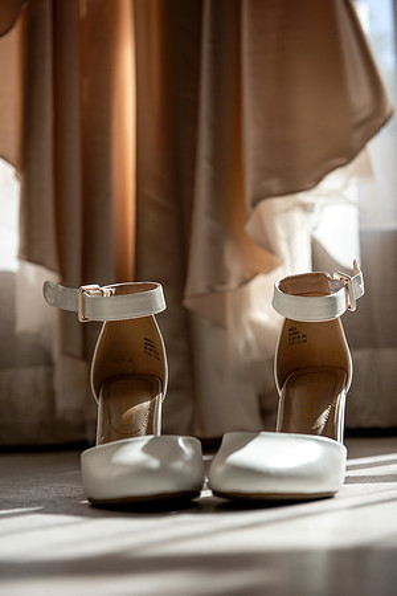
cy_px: 298
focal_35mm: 70
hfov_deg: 19.5
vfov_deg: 28.8
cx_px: 198
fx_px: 1158
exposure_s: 1/1000
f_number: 5
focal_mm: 70
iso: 800
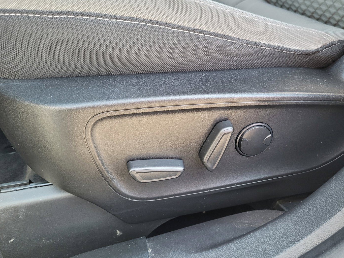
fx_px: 298
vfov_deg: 46.7
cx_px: 193
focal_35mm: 30
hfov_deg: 59.8
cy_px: 140
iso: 250
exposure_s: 1/120
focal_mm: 5.4
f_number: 1.8
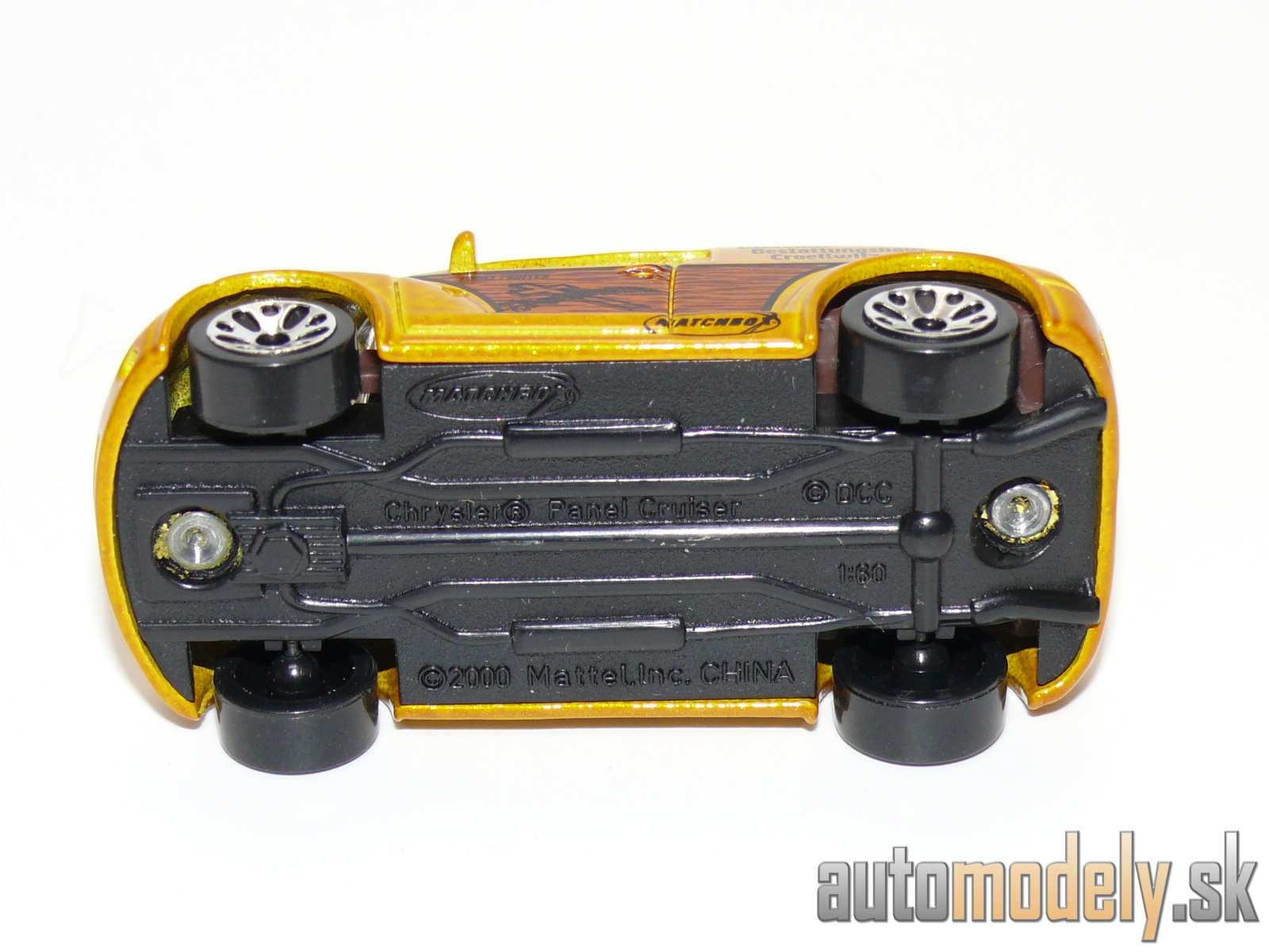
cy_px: 476
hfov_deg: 18.7
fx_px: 3849
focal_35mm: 105
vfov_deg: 14.1
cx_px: 634
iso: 100
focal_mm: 13.7
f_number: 4
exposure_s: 1/30
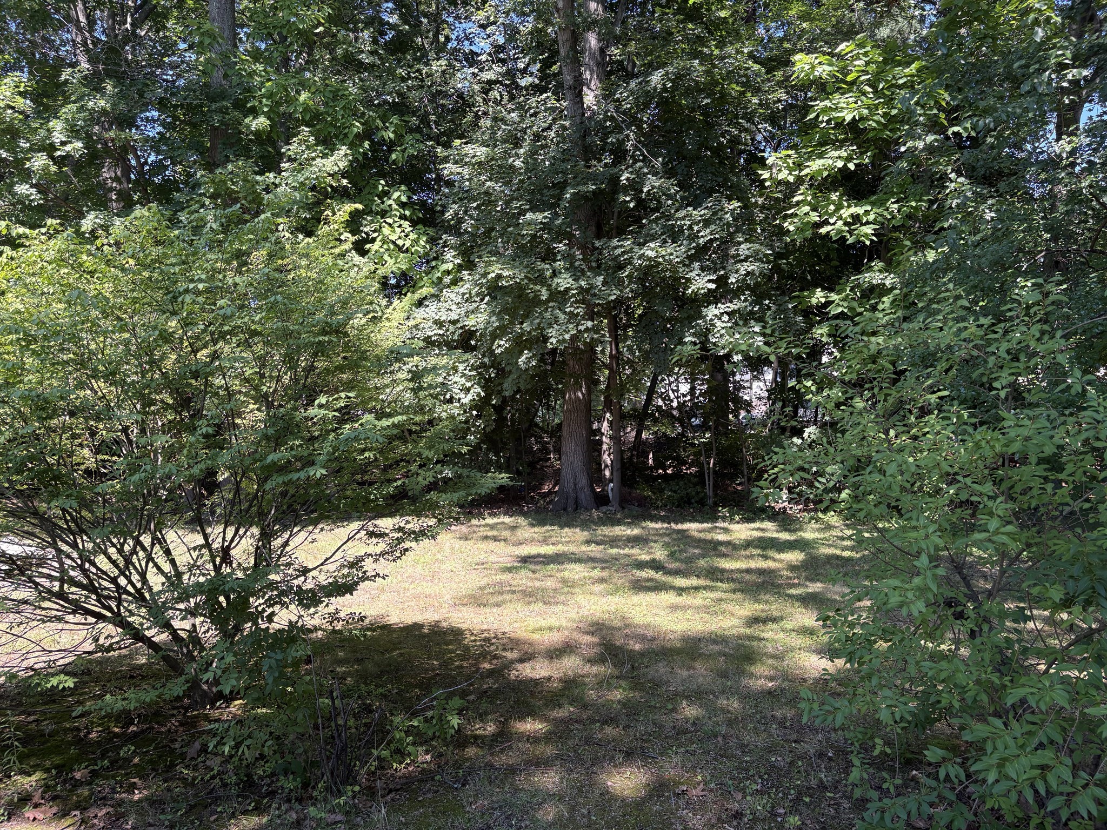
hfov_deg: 67.3
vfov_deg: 53.1
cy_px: 415
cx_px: 554
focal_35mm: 26
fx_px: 831
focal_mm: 5.96
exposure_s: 1/319
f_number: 1.6
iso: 64
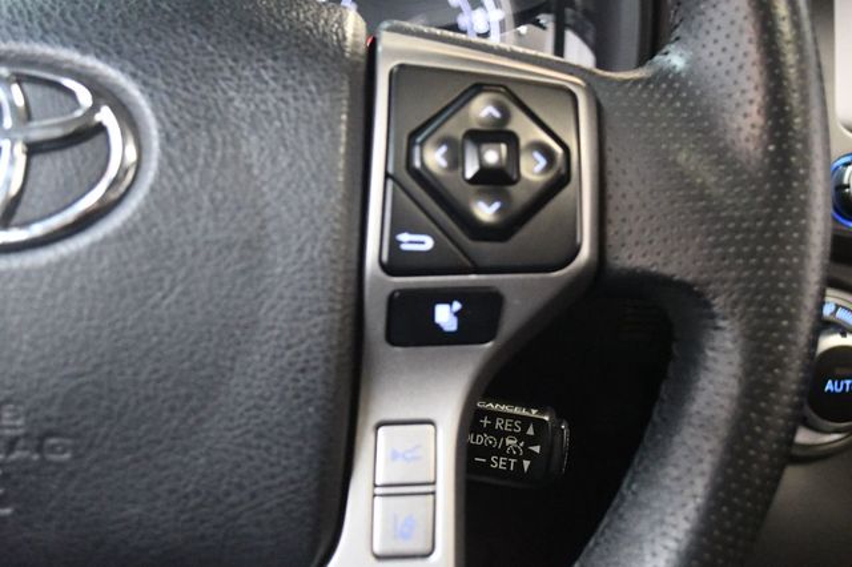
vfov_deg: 29.8
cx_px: 426
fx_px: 1064
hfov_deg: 43.6
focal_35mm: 45
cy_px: 284
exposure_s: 1/60
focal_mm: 30
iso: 11400
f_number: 4.5
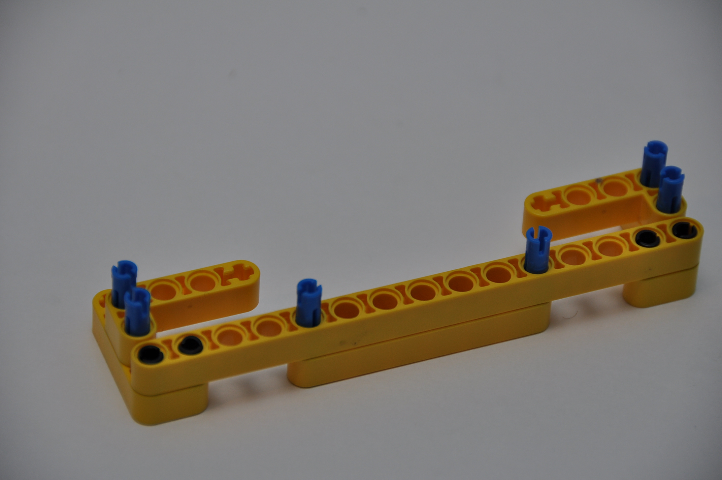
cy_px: 240
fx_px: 6009
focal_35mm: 300
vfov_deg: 4.6
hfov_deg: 6.9
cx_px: 361
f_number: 5.6
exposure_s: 1/60
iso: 200
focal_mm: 200
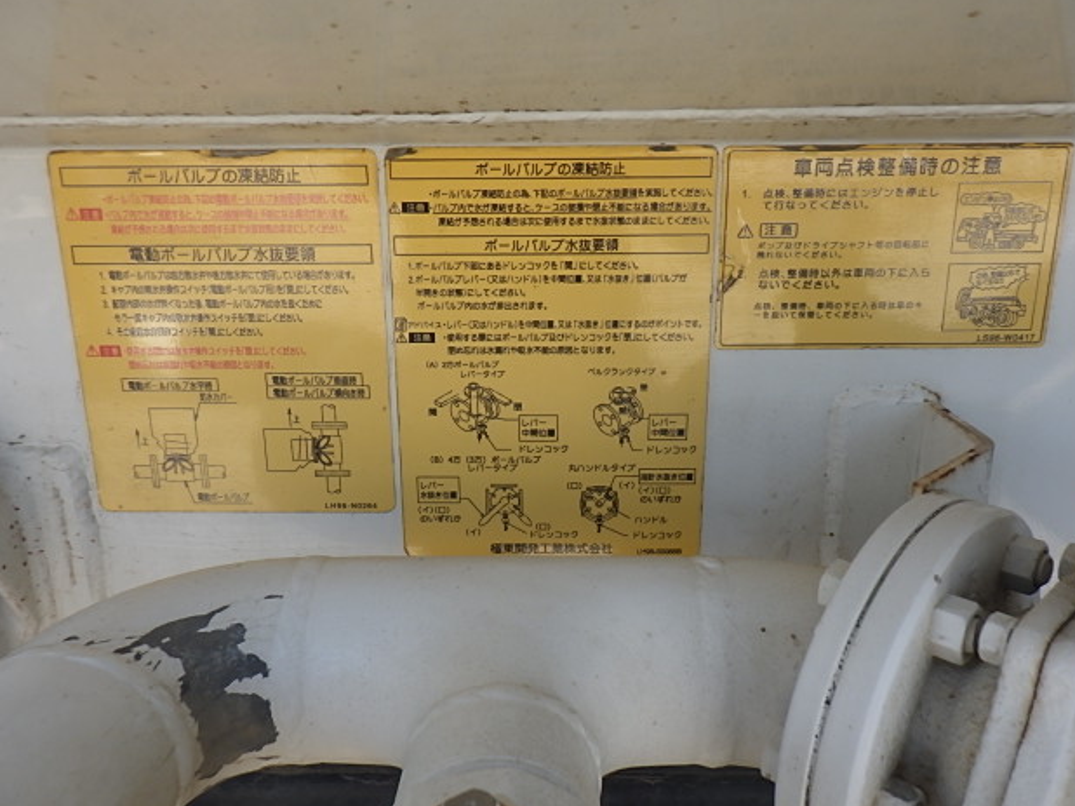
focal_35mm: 29
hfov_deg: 61.7
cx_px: 543
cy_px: 407
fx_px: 900
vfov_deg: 48.2
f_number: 4.2
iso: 125
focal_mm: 5
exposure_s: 1/200
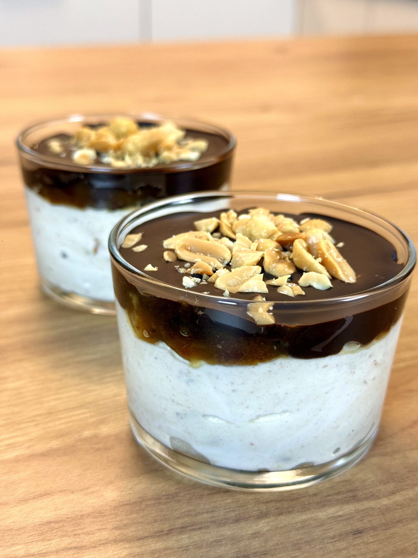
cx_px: 209
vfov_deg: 39.7
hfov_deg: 30.3
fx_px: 773
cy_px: 279
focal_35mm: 48
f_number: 1.78
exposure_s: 1/50
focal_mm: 6.76
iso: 64
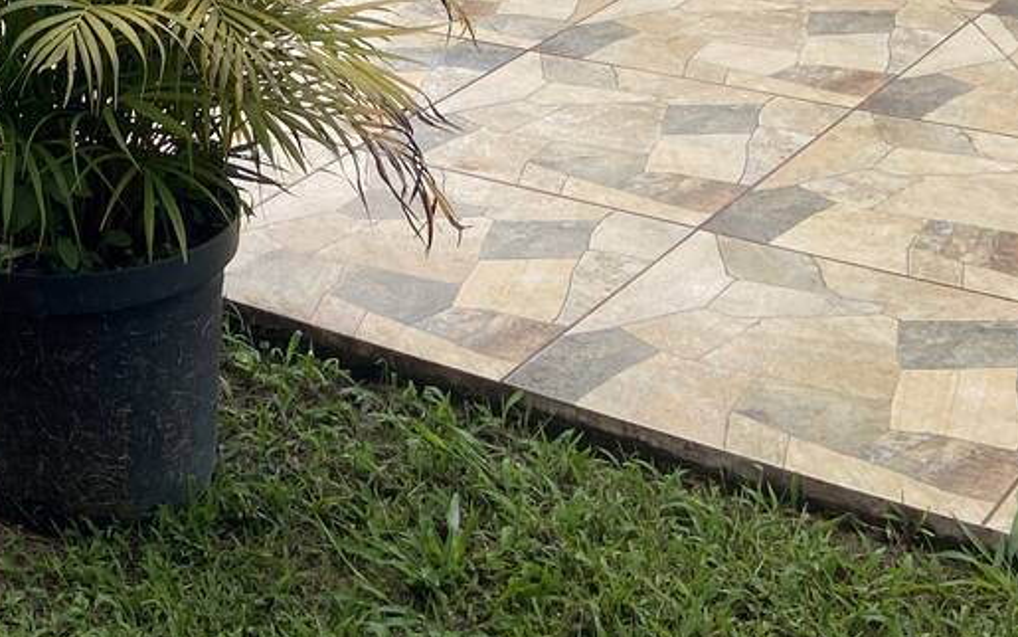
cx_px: -154
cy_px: -295
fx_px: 2137
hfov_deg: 24.6
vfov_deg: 15.7
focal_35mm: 77
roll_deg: +5.6
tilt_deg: -8.7
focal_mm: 4.25
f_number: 1.8
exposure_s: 1/421
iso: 32
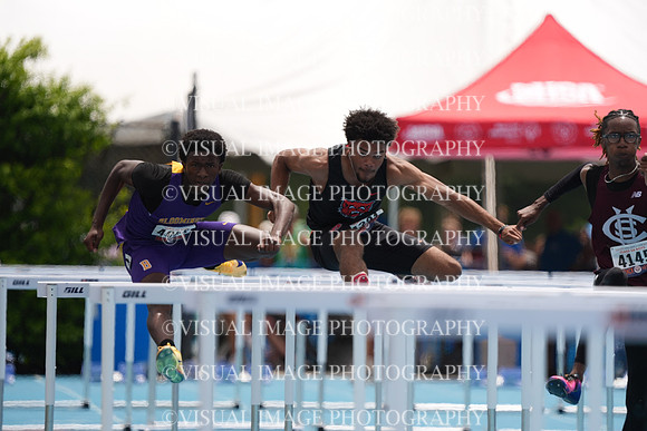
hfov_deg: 3.4
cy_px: 216
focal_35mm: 600
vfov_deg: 2.3
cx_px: 324
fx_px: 10785
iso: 500
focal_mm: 600
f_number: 6.3
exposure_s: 1/3200
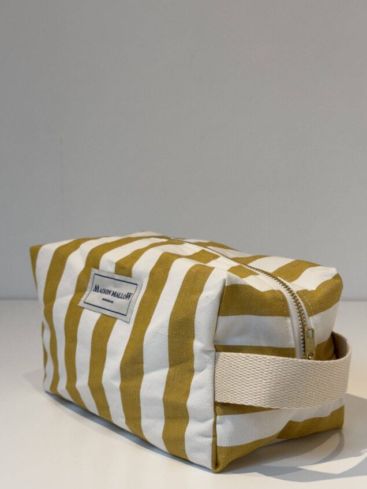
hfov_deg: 25.2
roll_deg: +0.8
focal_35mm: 58
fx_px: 819
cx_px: 194
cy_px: 293
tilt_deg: -10.6
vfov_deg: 33.1
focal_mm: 6.76
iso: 50
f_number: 1.78
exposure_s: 1/100
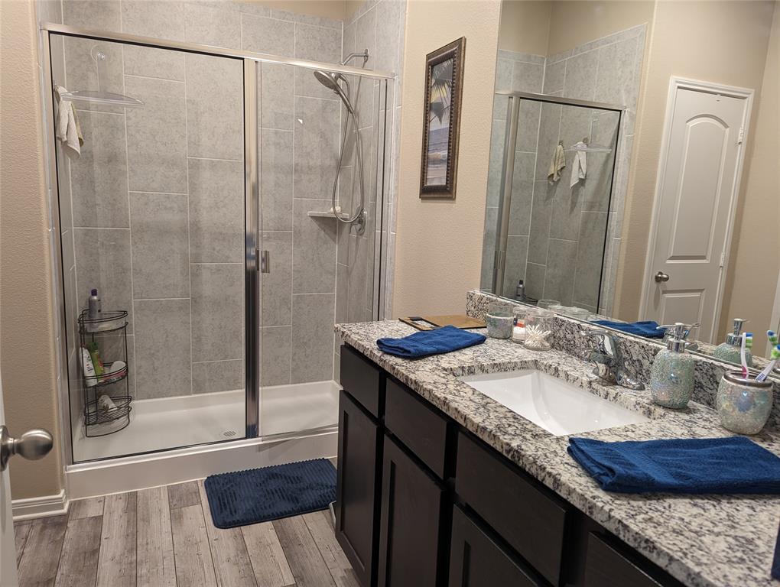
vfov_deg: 56.9
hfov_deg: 71.5
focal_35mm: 24
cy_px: 294
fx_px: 542
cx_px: 390
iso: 99
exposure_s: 1/24
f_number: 1.85
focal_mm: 6.81
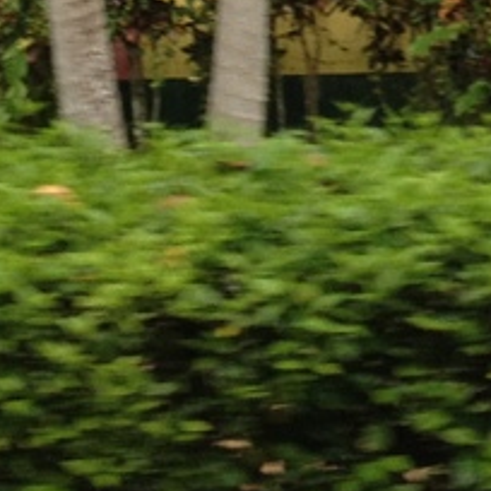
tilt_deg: +0.1
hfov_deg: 9.5
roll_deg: +0.5
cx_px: 609
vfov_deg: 9.1
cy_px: -469
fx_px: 2921
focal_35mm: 182
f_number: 2.4
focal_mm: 4.28
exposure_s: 1/220
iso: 50
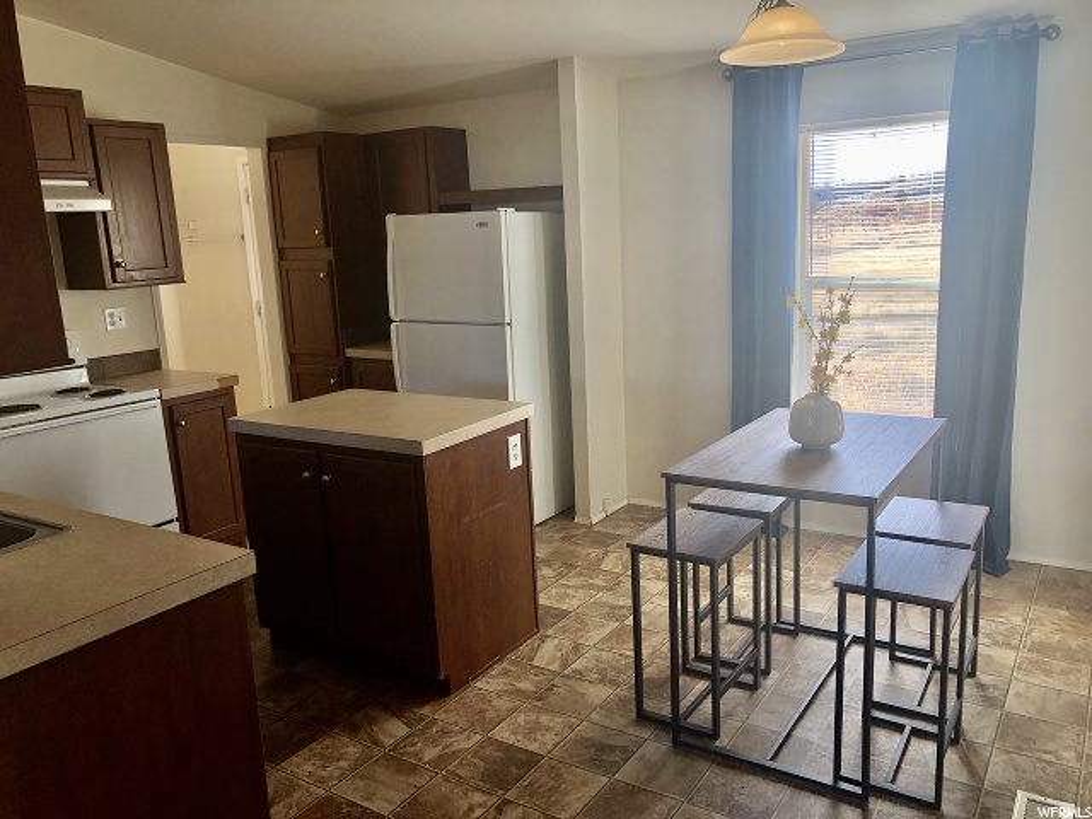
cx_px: 546
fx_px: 883
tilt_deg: -12.3
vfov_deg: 49.7
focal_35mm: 28
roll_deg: +1.7
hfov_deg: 63.4
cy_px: 410
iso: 32
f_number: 1.8
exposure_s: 1/120
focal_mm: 3.99
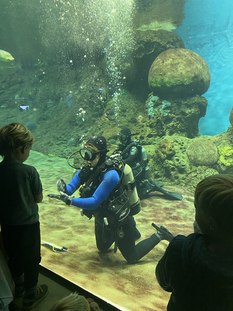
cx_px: 116
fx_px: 233
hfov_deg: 53.1
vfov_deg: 67.3
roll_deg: +3.0
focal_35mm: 26
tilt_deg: -10.0
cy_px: 156
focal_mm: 4.25
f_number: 1.8
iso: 640
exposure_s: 1/35
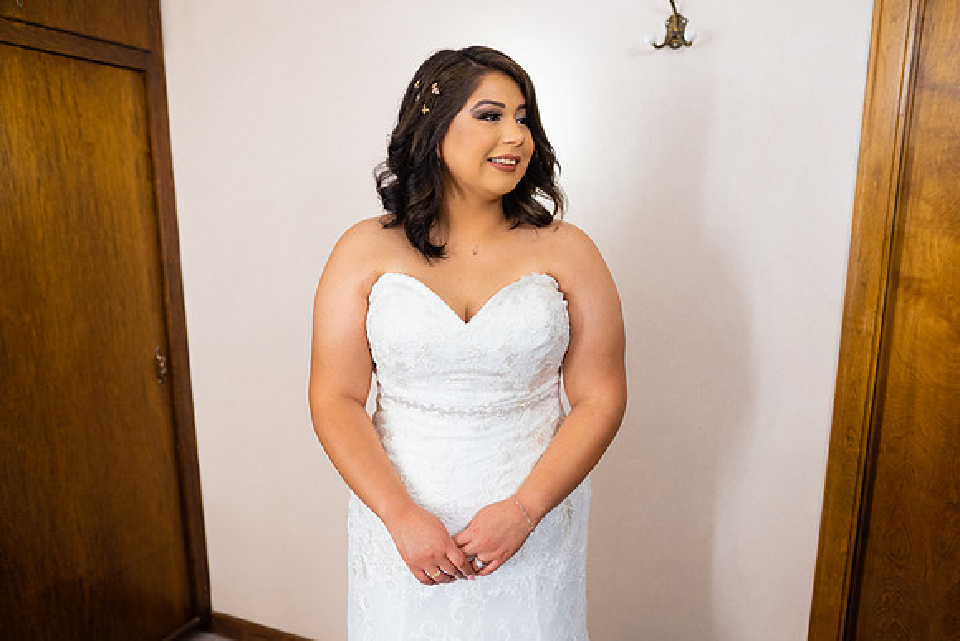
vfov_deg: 49.9
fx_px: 688
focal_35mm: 26
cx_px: 516
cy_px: 345
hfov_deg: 69.7
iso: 500
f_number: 2
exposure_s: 1/160
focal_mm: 24
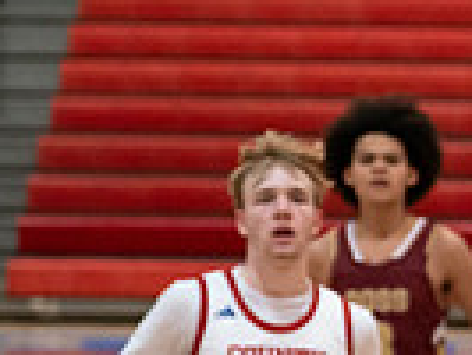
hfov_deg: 6.0
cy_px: 307
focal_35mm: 322
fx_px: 4395
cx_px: 869
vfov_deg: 4.6
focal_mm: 70
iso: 4000
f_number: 2.8
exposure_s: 1/1000
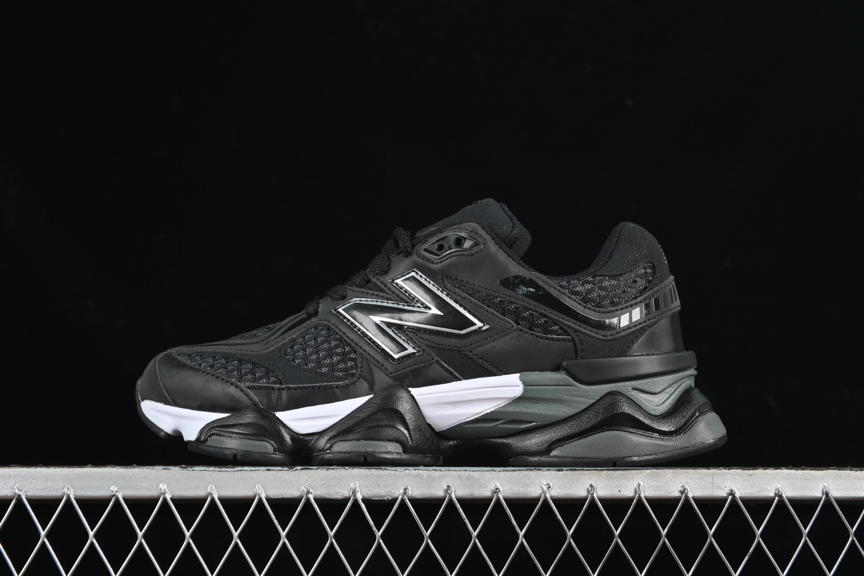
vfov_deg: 18.2
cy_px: 288
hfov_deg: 27.0
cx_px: 432
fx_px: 1800
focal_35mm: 75
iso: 125
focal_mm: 50
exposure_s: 1/60
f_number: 6.3
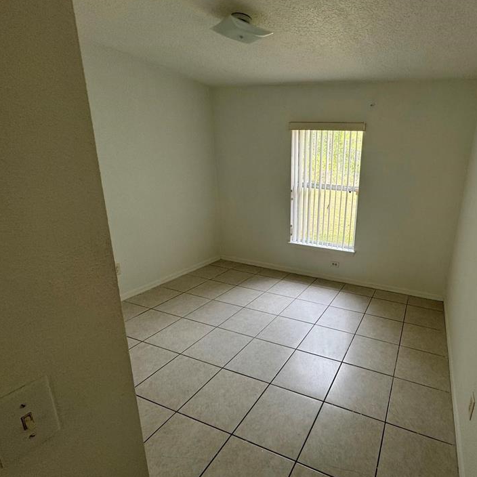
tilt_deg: -16.6
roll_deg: -2.7
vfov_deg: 80.7
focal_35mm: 18
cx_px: 334
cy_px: 241
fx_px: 281
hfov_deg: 77.0
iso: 64
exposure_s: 1/99
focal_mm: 2.22
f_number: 2.2
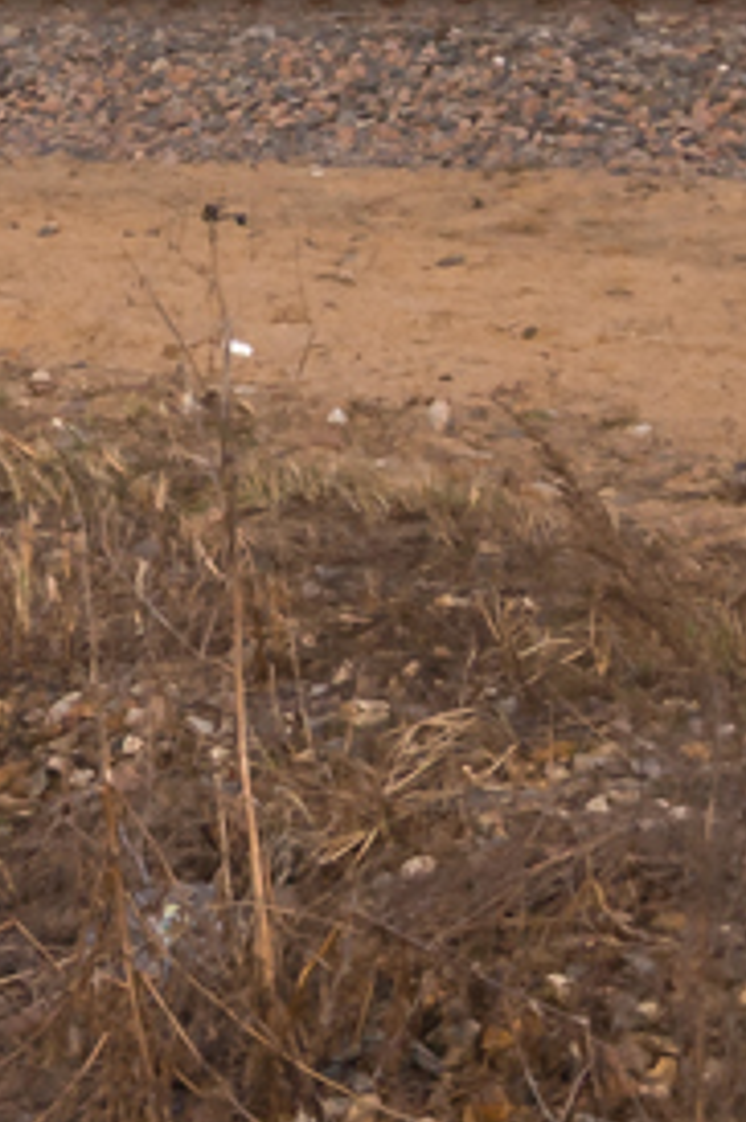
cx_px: -1763
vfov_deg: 10.7
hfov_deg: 6.5
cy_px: -543
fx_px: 5765
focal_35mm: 185
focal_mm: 26
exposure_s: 1/640
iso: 400
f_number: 9
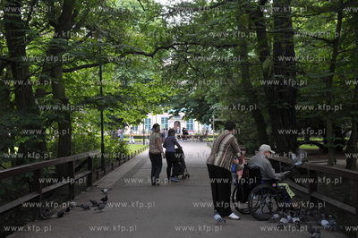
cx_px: 179
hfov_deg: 41.1
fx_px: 477
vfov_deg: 28.0
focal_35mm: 48
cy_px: 119
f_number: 5.6
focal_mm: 48
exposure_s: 1/80
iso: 400
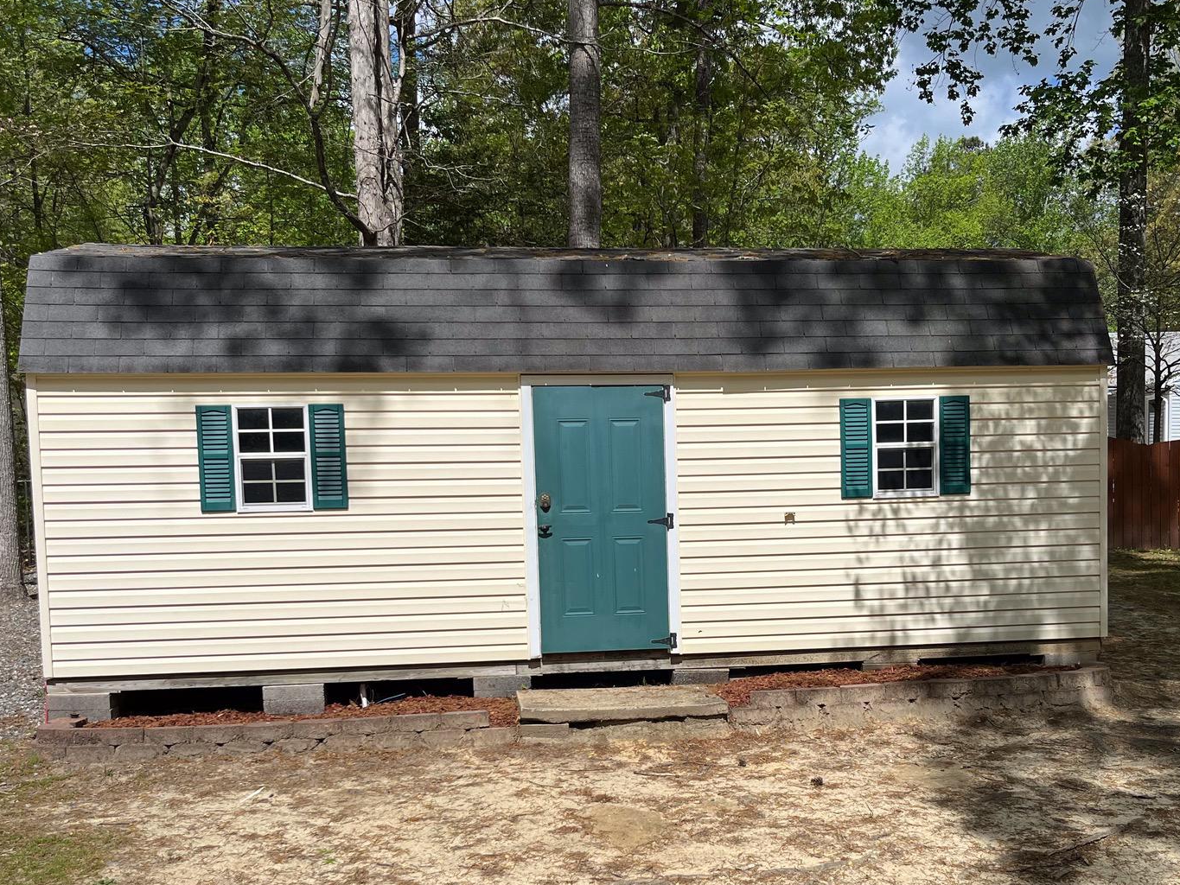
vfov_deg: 36.2
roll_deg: +0.7
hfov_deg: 47.7
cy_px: 628
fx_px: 1330
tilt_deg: -4.0
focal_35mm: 39
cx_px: 674
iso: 50
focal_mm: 5.1
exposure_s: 1/7353
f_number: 1.6
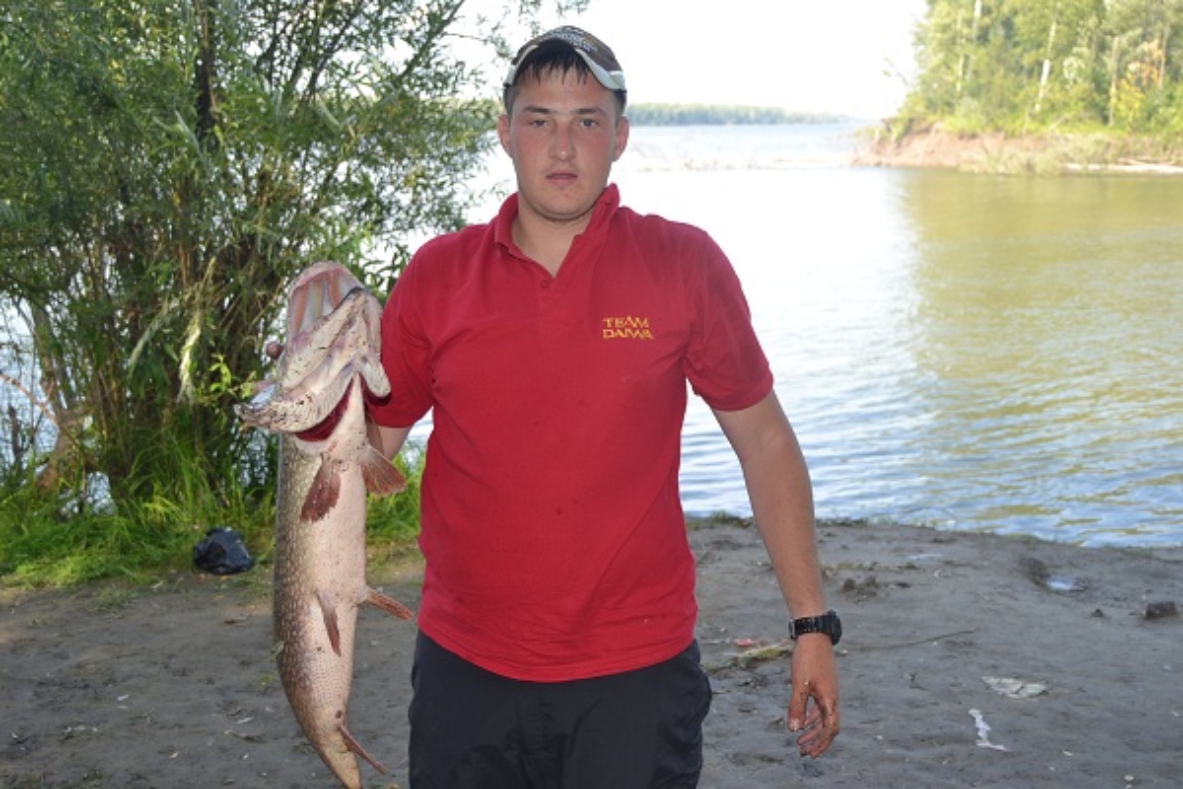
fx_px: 1528
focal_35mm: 46
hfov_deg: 42.3
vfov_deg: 28.9
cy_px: 394
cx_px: 592
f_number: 4.2
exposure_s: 1/125
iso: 100
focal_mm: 31
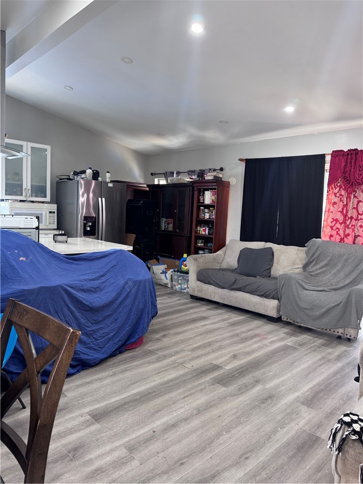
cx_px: 182
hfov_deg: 56.8
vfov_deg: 71.6
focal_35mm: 24
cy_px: 242
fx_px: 336
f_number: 1.78
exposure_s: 1/60
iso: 250
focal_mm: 6.76
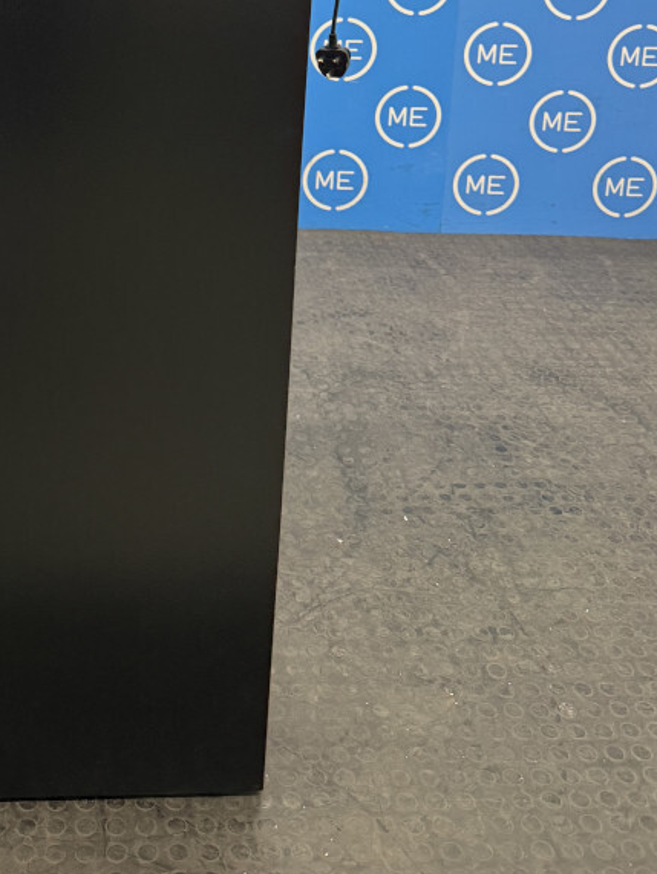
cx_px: 128
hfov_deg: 29.6
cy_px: 17
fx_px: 1213
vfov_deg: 36.0
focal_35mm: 48
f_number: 1.78
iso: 200
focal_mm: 6.76
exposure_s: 1/50
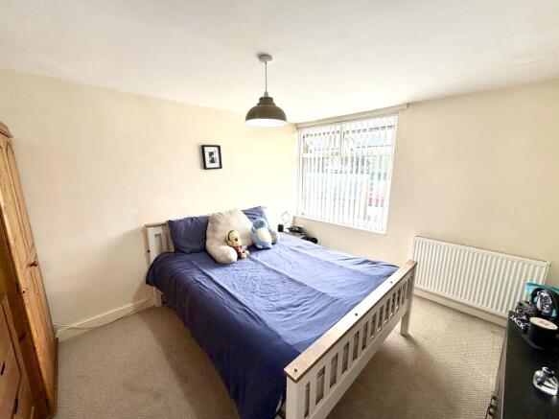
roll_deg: -0.3
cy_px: 210
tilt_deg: -11.8
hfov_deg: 102.1
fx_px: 226
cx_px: 280
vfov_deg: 85.7
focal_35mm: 14
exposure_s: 1/121
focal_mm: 2.22
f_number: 2.2
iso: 100
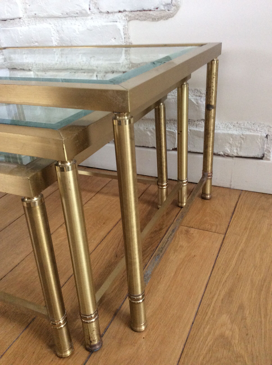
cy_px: 182
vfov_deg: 56.9
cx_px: 136
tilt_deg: -28.8
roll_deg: +3.5
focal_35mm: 32
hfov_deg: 44.1
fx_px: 336
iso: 125
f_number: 2.4
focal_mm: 3.3
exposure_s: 1/25
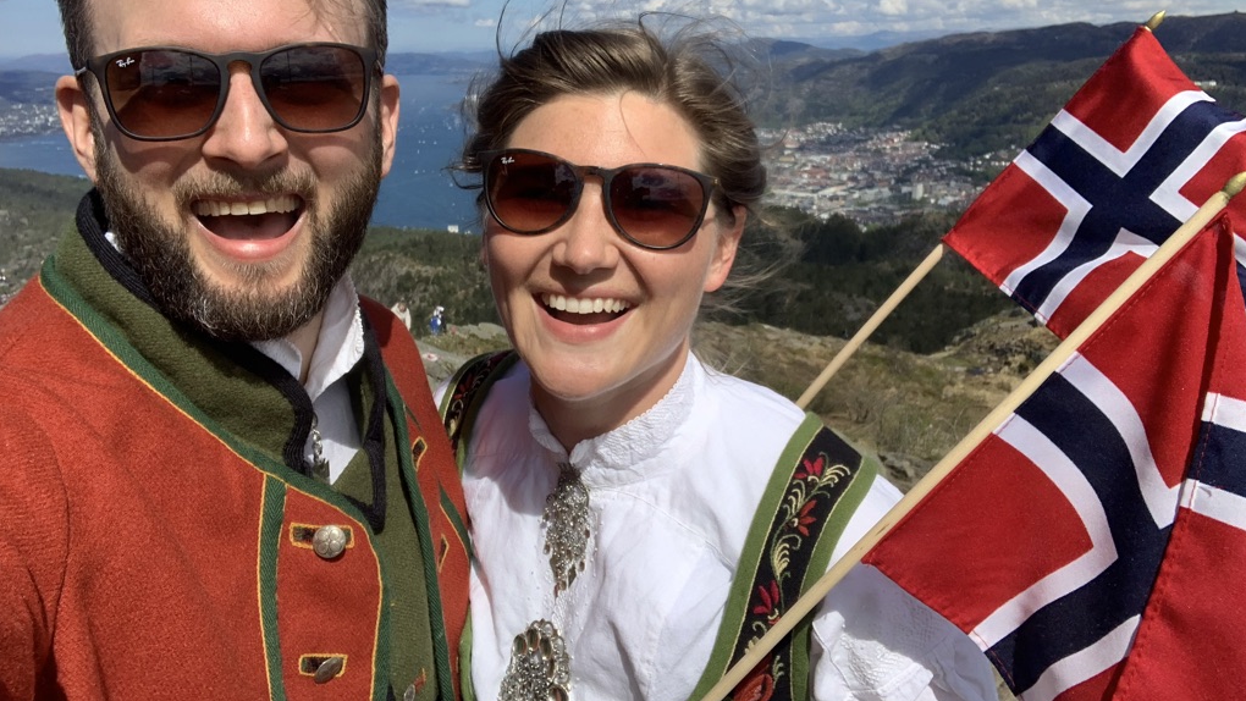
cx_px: 624
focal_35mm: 35
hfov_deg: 56.6
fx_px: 1156
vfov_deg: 33.6
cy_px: 283
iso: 16
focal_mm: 2.87
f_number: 2.2
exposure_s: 1/1562
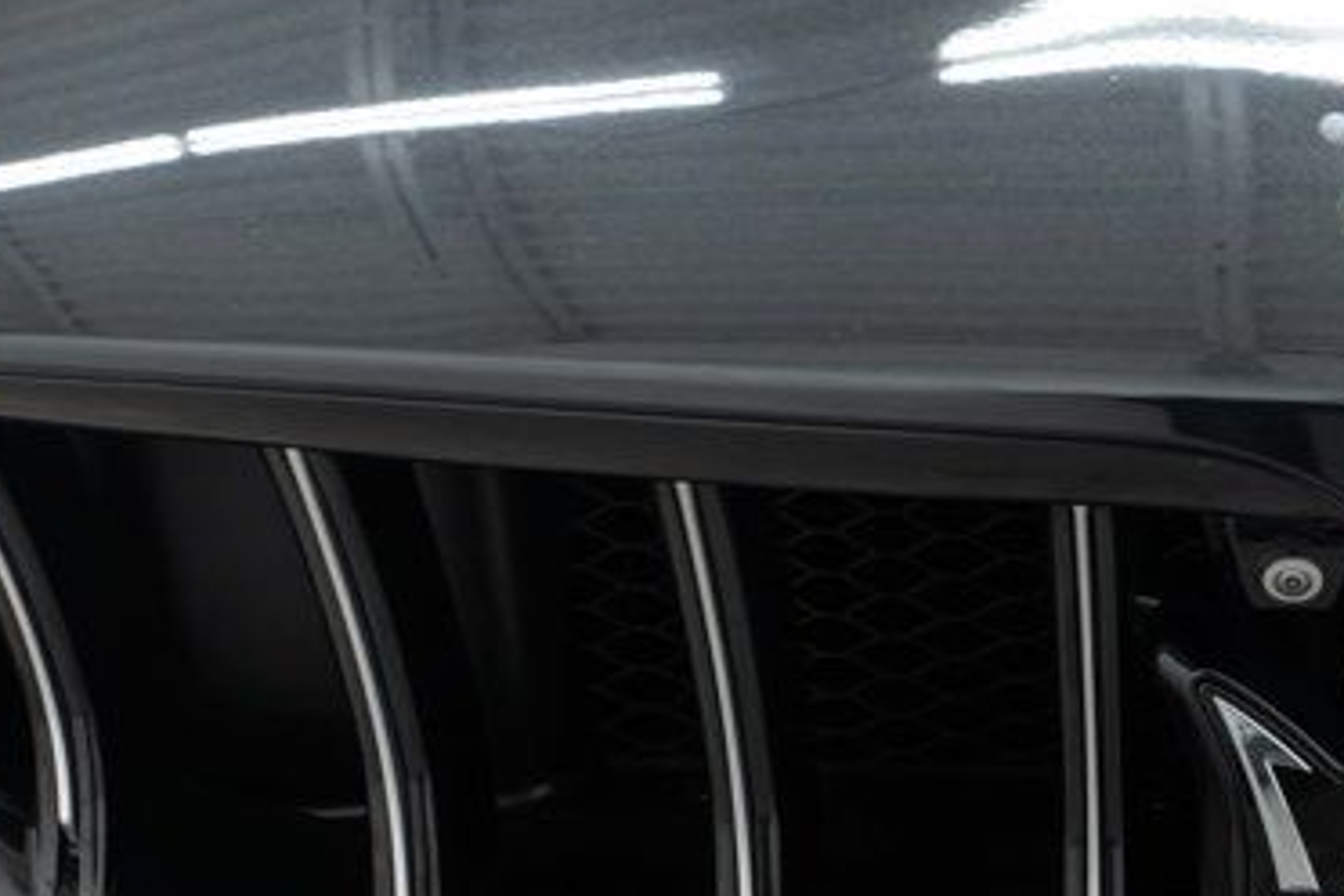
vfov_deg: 17.6
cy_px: 728
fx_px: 2874
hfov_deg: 24.6
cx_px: 1452
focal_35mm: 77
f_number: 3.2
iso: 500
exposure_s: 1/40
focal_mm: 28
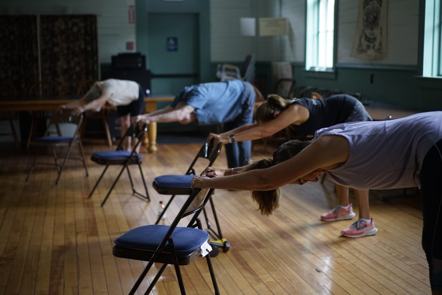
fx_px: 675
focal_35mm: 55
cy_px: 148
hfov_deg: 36.2
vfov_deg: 24.6
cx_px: 221
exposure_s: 1/160
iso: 1600
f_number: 2
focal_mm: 55
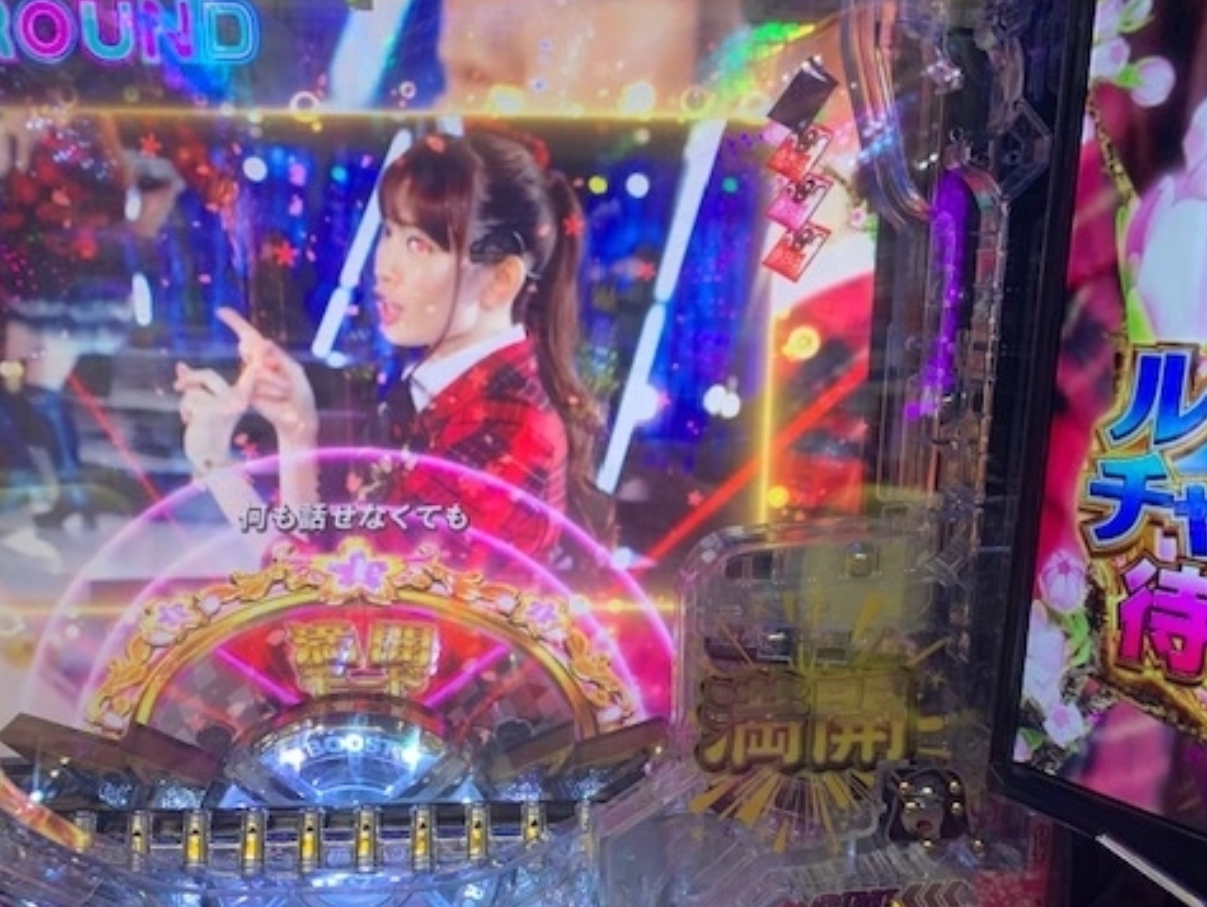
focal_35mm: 35
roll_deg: -1.5
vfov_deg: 39.6
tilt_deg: -17.3
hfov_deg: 52.6
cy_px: 689
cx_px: 602
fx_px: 1221
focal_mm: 4.25
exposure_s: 1/49
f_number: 1.8
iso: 50
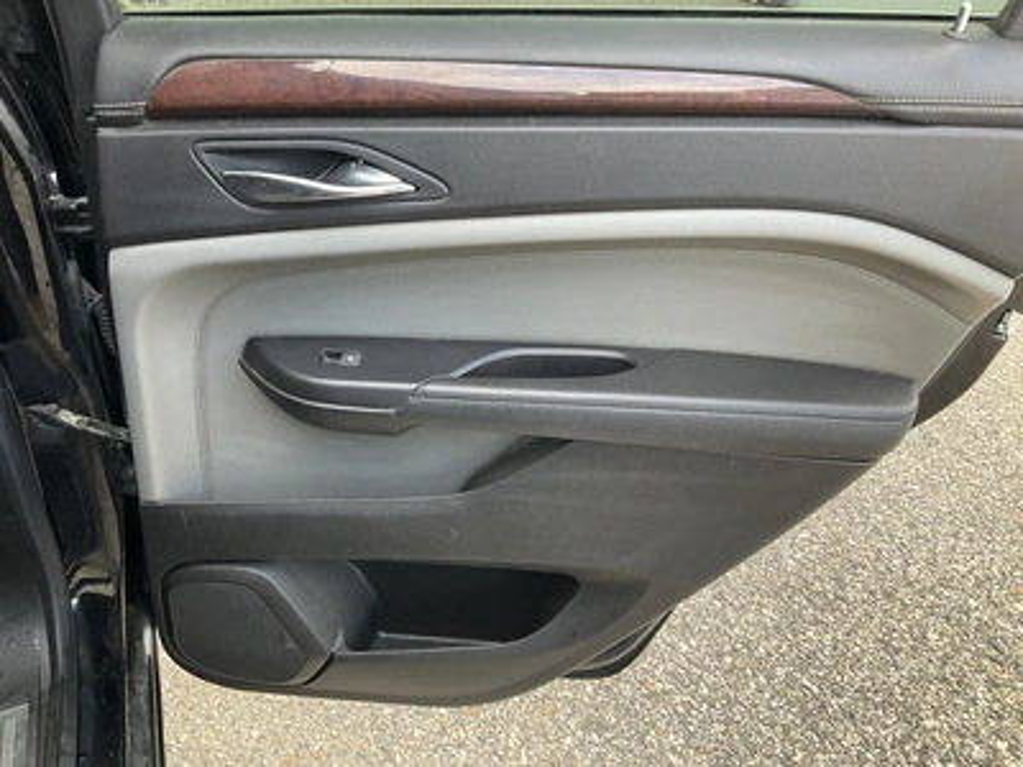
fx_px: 857
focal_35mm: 29
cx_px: 512
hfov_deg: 61.7
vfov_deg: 48.2
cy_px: 384
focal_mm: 3
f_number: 1.8
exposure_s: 1/122
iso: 32
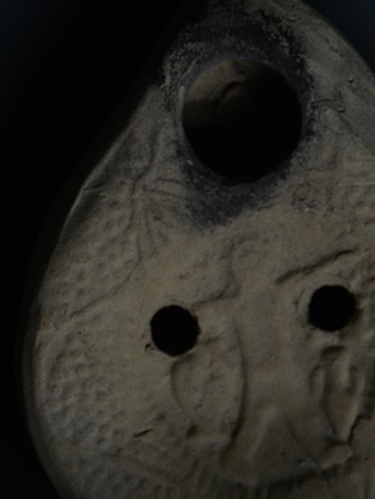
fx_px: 6438
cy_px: 331
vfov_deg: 4.4
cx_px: 252
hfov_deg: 3.3
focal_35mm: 446
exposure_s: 1/60
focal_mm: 150
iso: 1000
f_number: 6
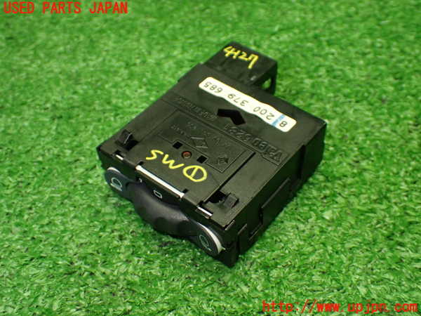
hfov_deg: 42.9
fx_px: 535
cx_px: 210
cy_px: 158
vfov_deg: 32.9
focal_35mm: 44
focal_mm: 7.84
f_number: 2.9
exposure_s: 1/125
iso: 800
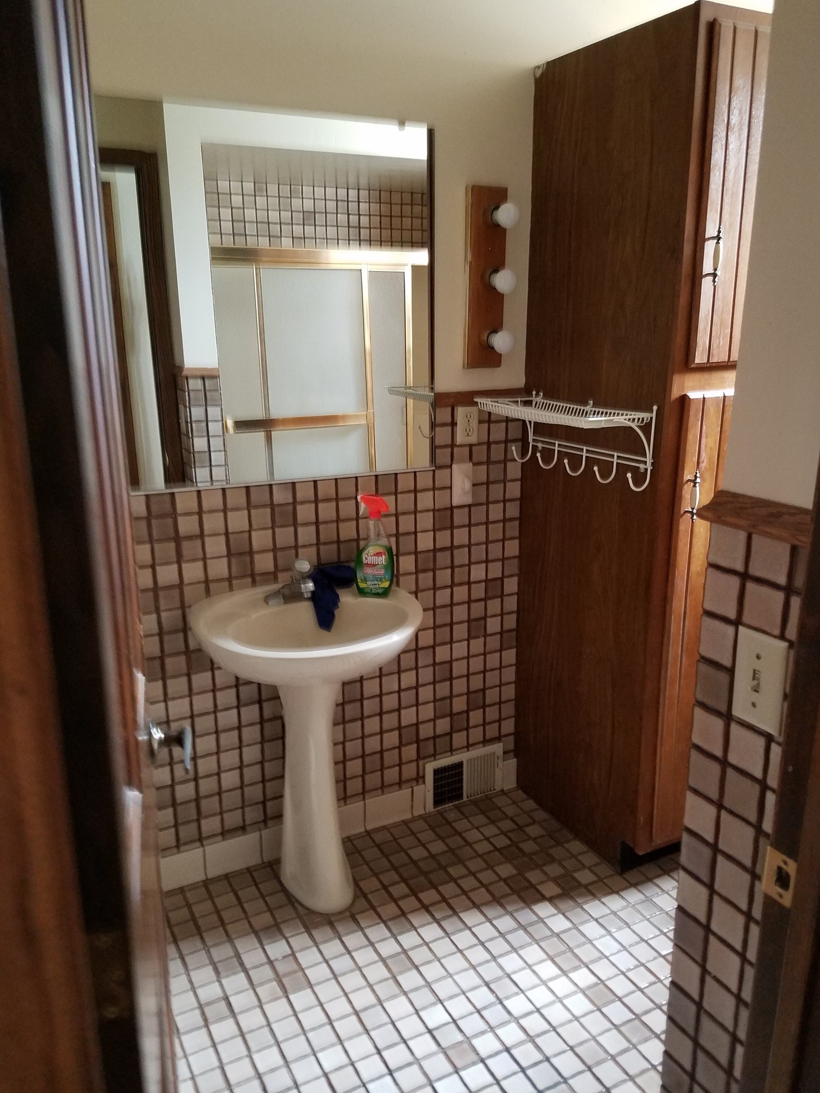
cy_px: 538
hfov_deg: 51.3
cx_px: 423
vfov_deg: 65.3
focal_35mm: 27
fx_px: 853
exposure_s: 1/10
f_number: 1.7
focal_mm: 4.2
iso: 250
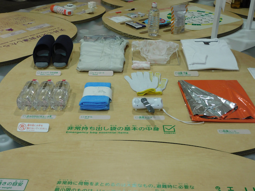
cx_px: 128
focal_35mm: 45
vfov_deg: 32.2
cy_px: 96
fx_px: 331
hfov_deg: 42.1
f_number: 4
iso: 160
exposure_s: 1/30
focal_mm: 8.1
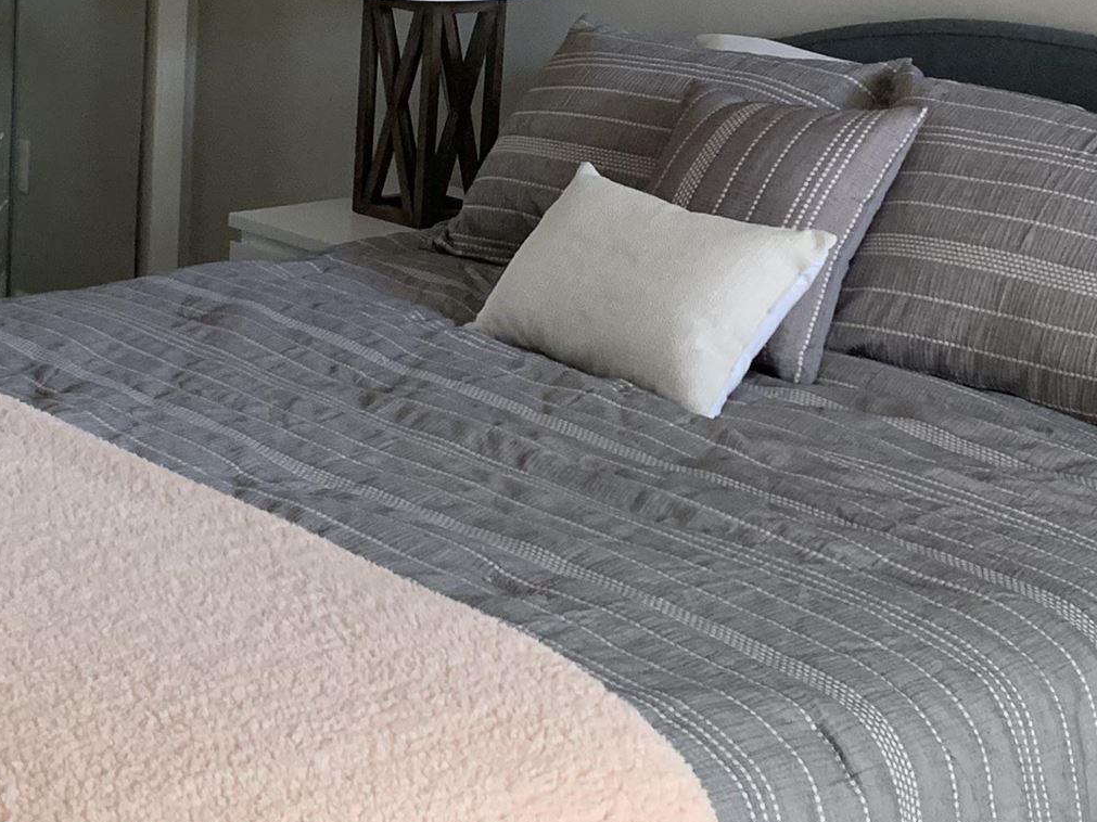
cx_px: 446
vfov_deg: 18.4
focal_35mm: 79
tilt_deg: -8.5
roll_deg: -3.6
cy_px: 127
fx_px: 2503
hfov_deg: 24.7
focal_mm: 4.25
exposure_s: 1/60
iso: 250
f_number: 1.8
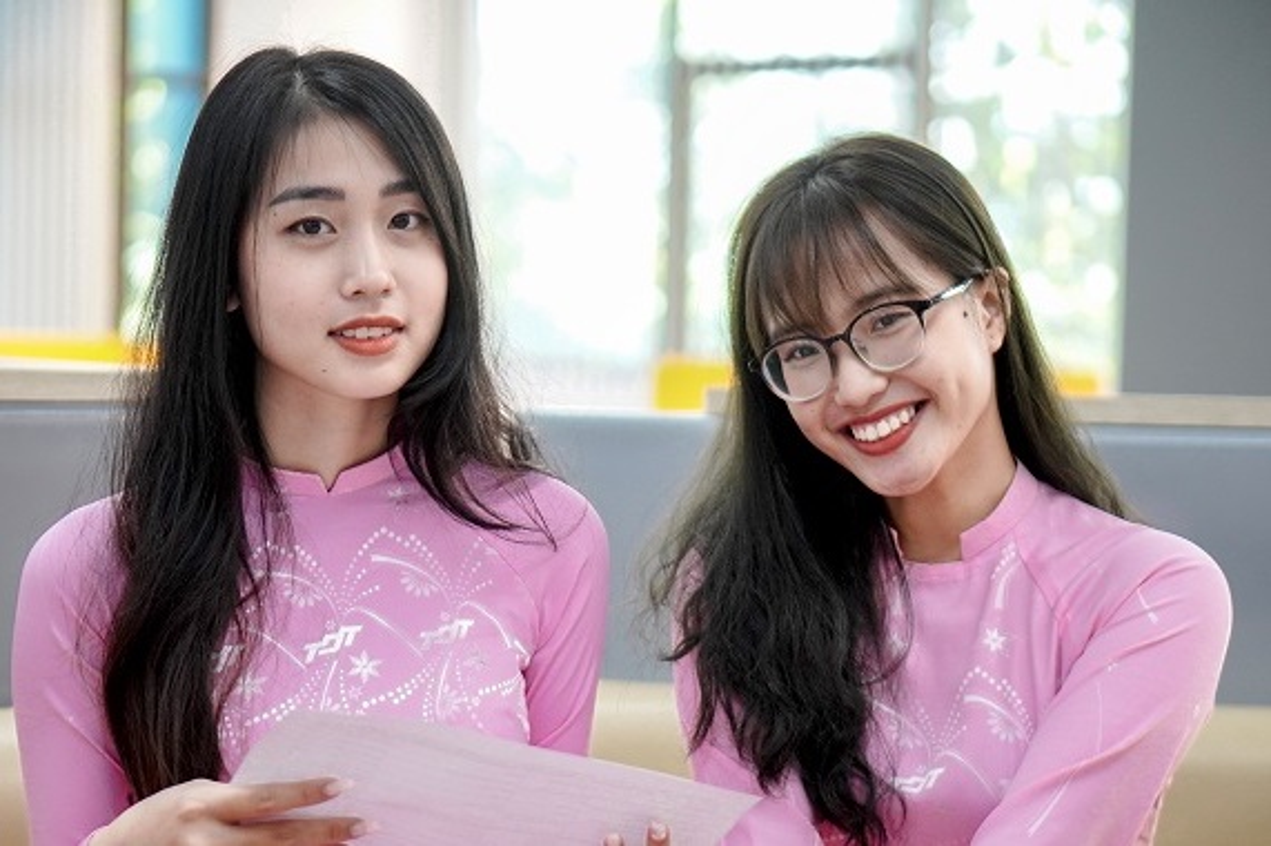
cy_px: 423
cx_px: 636
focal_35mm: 75
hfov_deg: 27.0
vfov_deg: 18.2
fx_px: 2646
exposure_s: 1/200
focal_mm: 50
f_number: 1.8
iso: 640
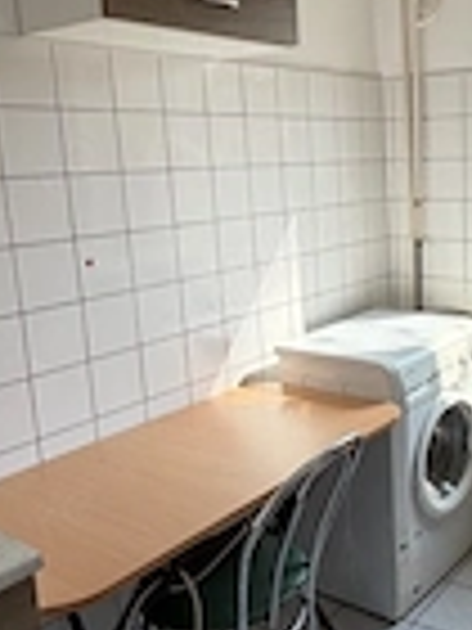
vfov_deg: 46.8
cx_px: 391
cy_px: 297
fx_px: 727
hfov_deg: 34.6
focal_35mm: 40
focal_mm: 2.22
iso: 40
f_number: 2.2
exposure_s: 1/158
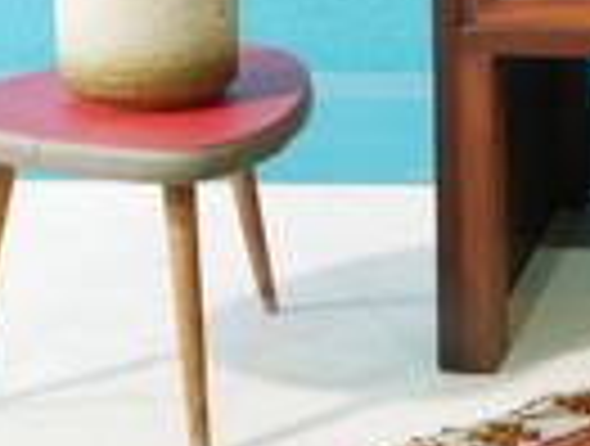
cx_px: 838
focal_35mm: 187
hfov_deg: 10.3
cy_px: -396
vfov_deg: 7.7
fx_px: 3196
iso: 200
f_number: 6.3
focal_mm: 24
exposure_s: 1/8
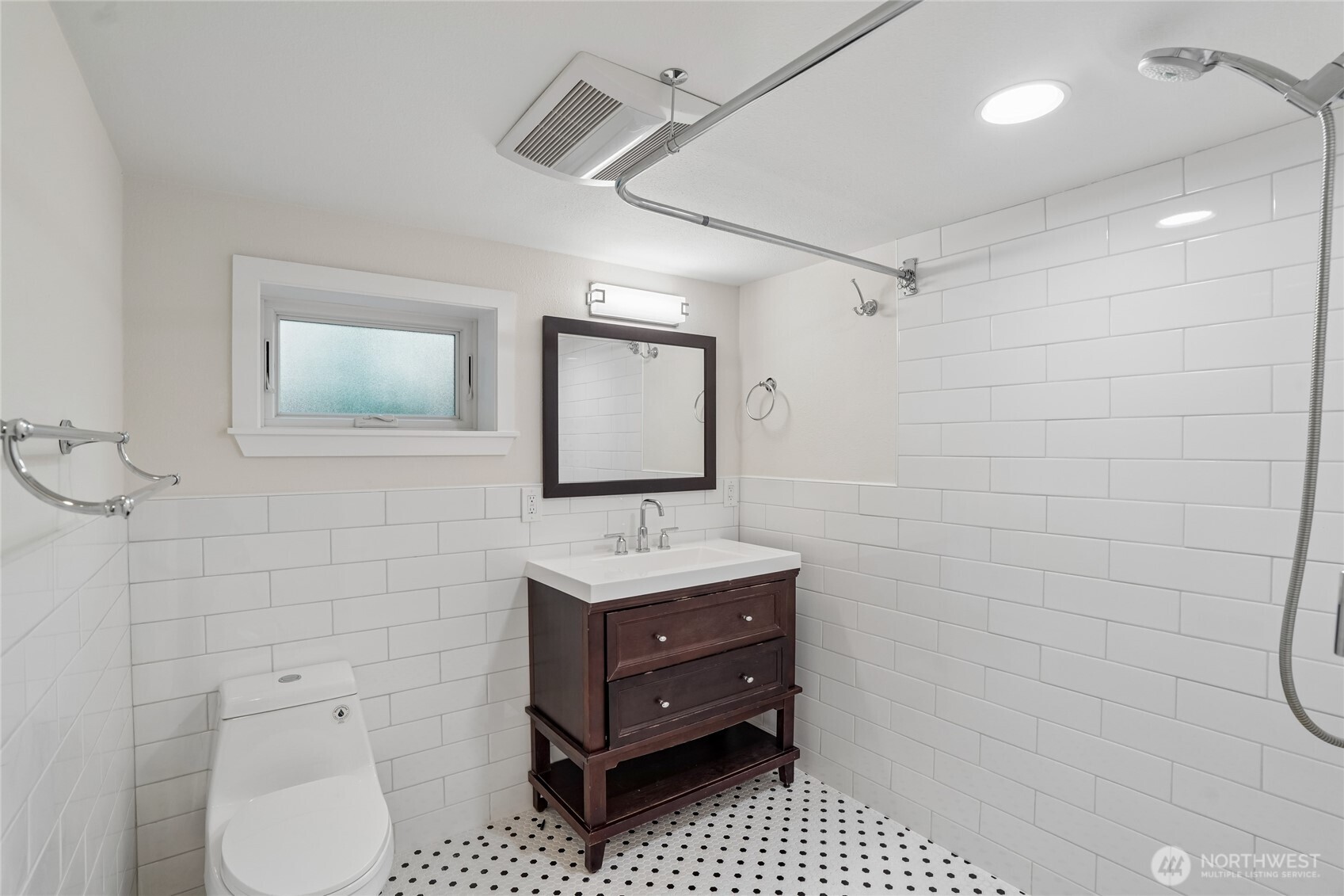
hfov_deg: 96.7
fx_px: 597
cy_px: 448
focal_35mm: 16
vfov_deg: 73.7
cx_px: 672
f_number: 8
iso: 400
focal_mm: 16
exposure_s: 1/50
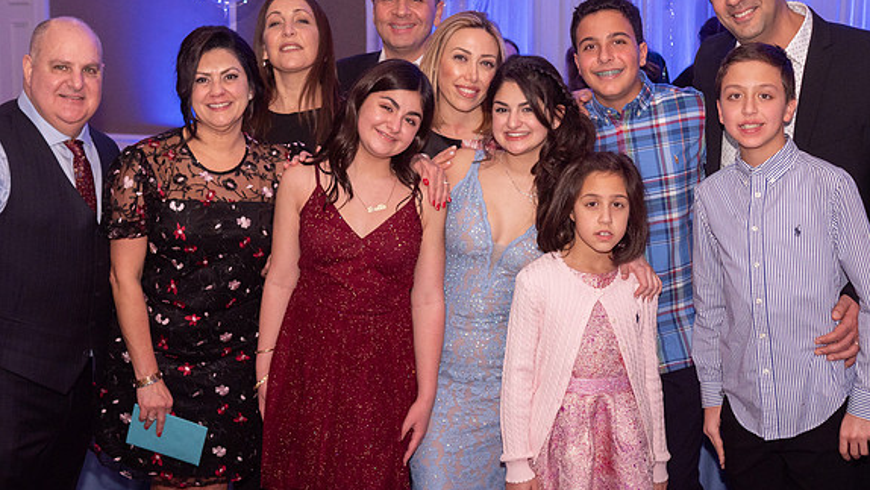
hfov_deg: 37.8
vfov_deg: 21.8
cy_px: 203
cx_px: 438
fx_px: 1269
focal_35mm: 55
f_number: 3.2
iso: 640
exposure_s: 1/100
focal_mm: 25
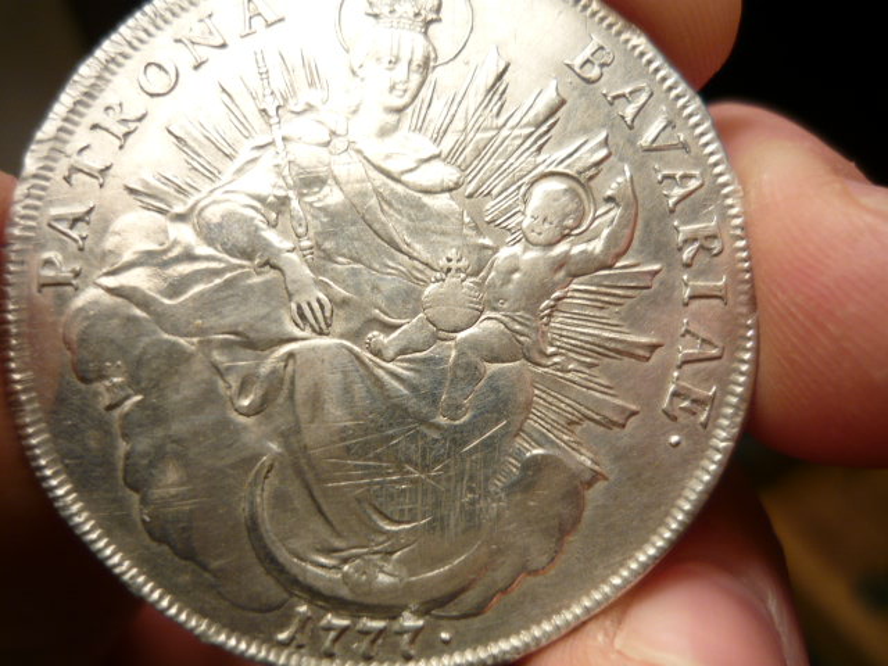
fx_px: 847
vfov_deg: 42.9
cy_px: 333
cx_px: 444
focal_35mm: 33
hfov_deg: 55.4
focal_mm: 5.5
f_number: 2.8
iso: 100
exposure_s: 1/40
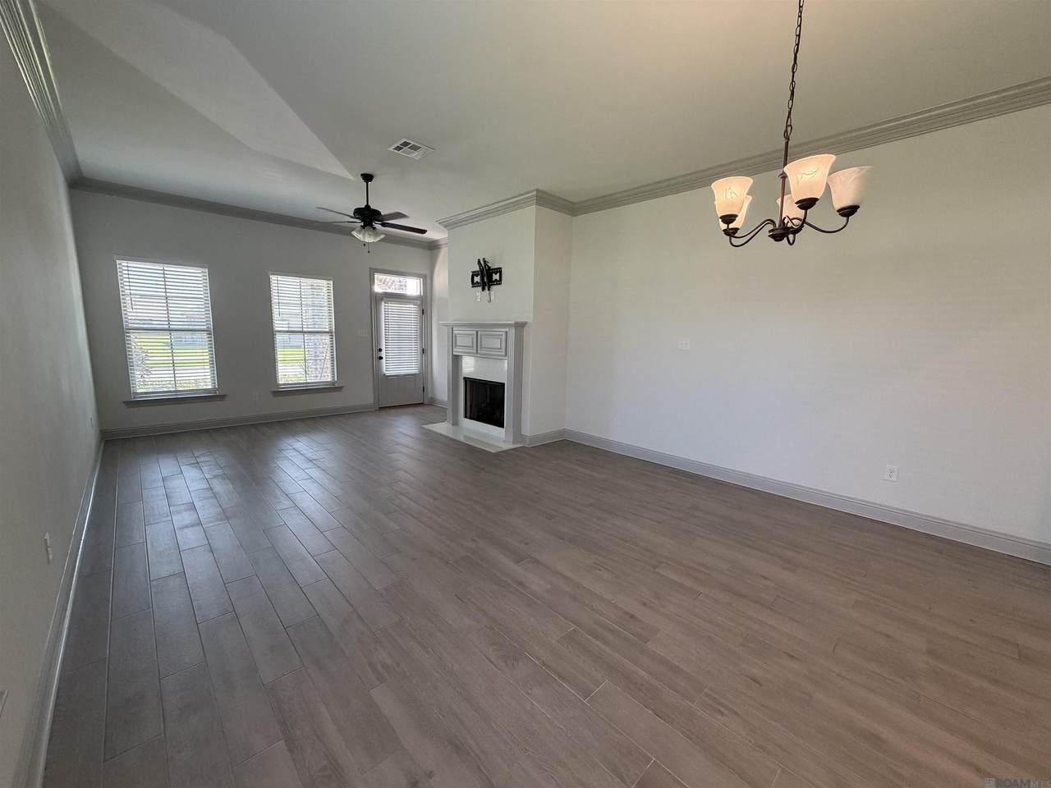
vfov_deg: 85.7
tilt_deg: -8.6
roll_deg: -1.2
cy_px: 394
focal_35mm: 14
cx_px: 526
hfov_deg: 102.1
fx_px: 425
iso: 320
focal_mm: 2.22
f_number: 2.2
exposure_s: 1/120
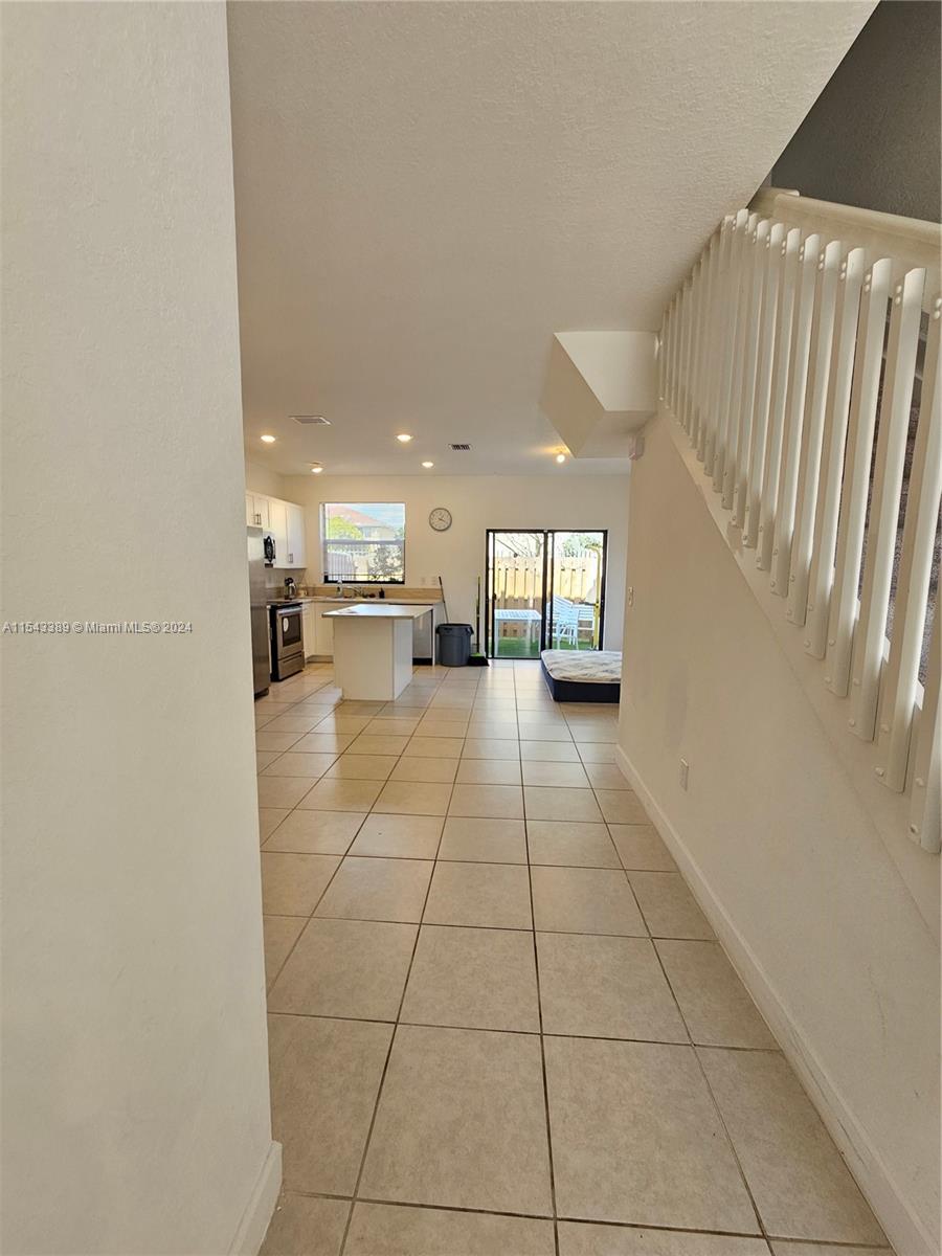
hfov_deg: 89.9
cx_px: 471
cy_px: 628
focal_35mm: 13
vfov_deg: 106.2
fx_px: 472
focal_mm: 2.2
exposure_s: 1/60
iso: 80
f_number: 2.2
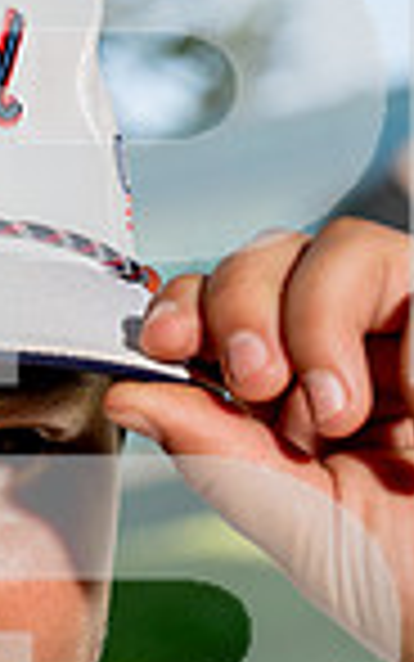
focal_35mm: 309
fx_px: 5573
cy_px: 659
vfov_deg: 6.8
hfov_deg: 4.2
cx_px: -297
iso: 100
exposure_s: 1/250
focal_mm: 68
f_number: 5.6
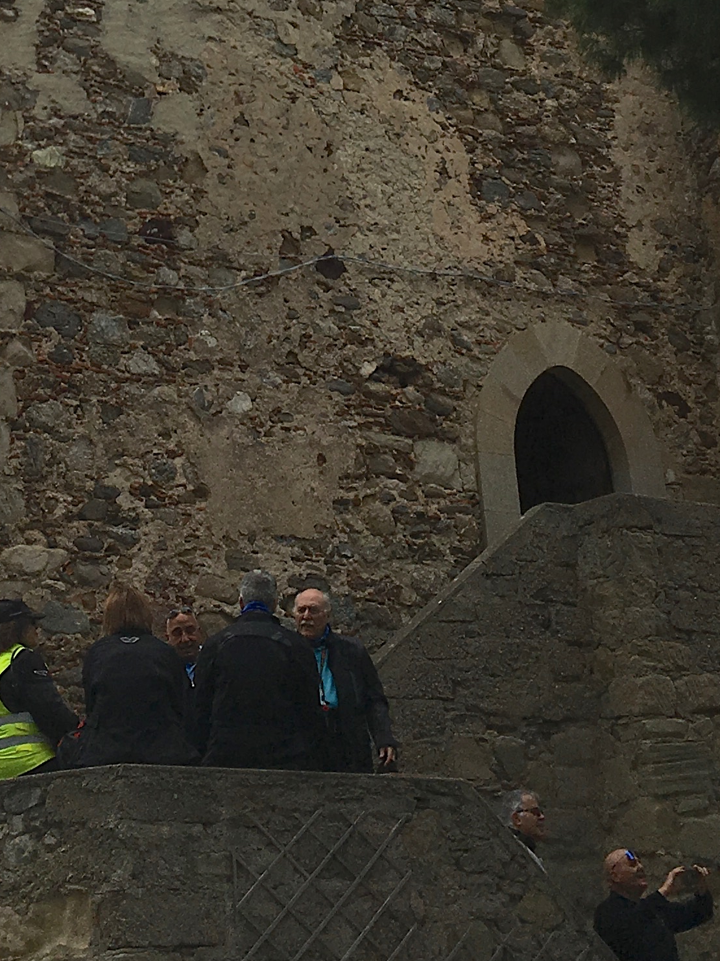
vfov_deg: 23.2
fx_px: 2191
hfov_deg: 18.5
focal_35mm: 79
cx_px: 141
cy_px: -105
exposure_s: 1/3497
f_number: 2.2
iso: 25
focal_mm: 4.15
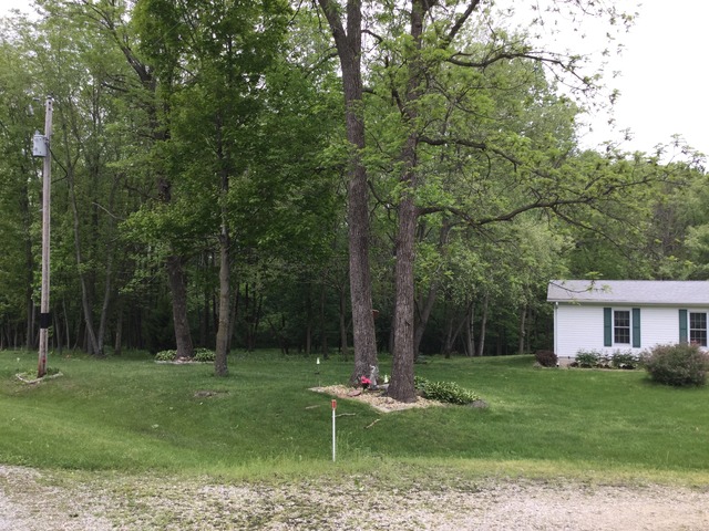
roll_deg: -0.9
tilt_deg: +2.9
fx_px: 635
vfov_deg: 45.4
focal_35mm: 31
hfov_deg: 58.4
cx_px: 354
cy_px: 266
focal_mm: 3.3
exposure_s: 1/181
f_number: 2.4
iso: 25
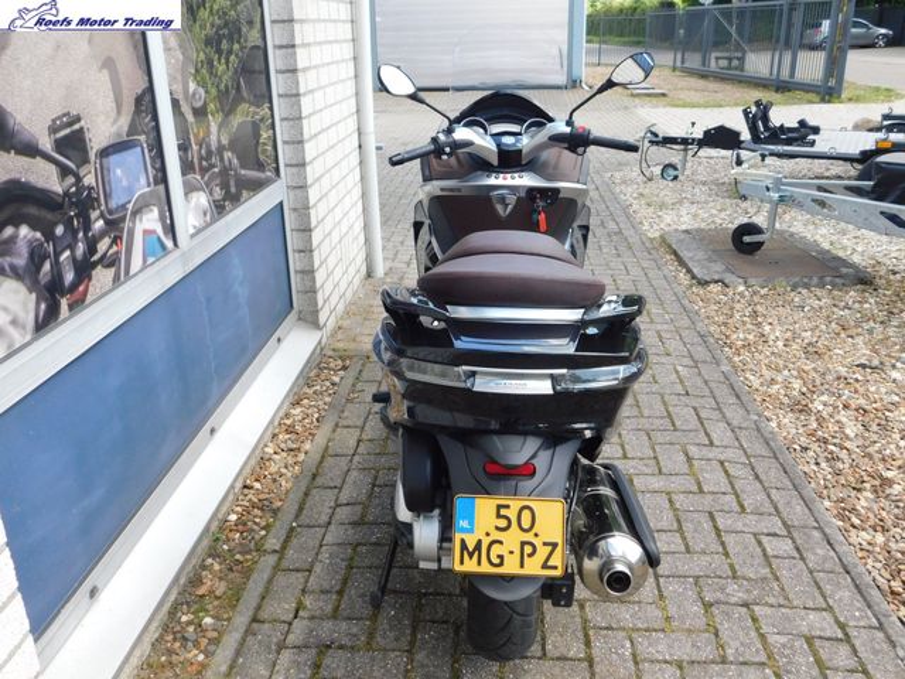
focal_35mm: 30
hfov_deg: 60.0
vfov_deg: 46.8
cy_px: 340
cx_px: 452
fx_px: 784
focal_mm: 5.3
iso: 125
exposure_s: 1/250
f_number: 3.2
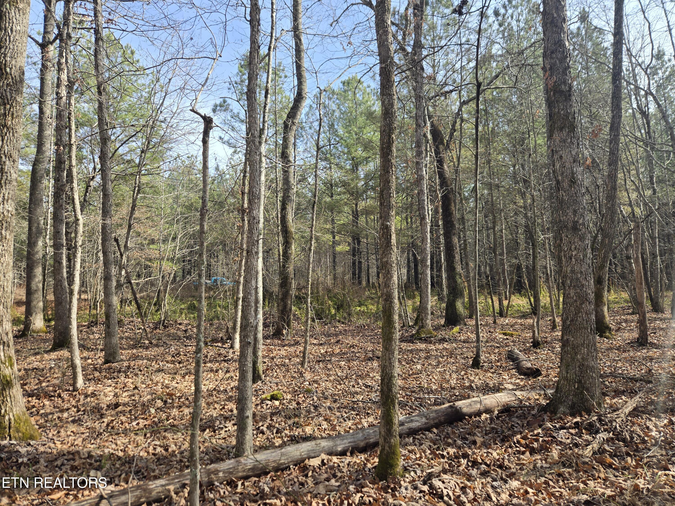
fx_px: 448
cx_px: 338
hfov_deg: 73.9
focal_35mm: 23
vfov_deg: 58.9
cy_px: 253
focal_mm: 5.4
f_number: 1.8
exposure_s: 1/599
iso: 25
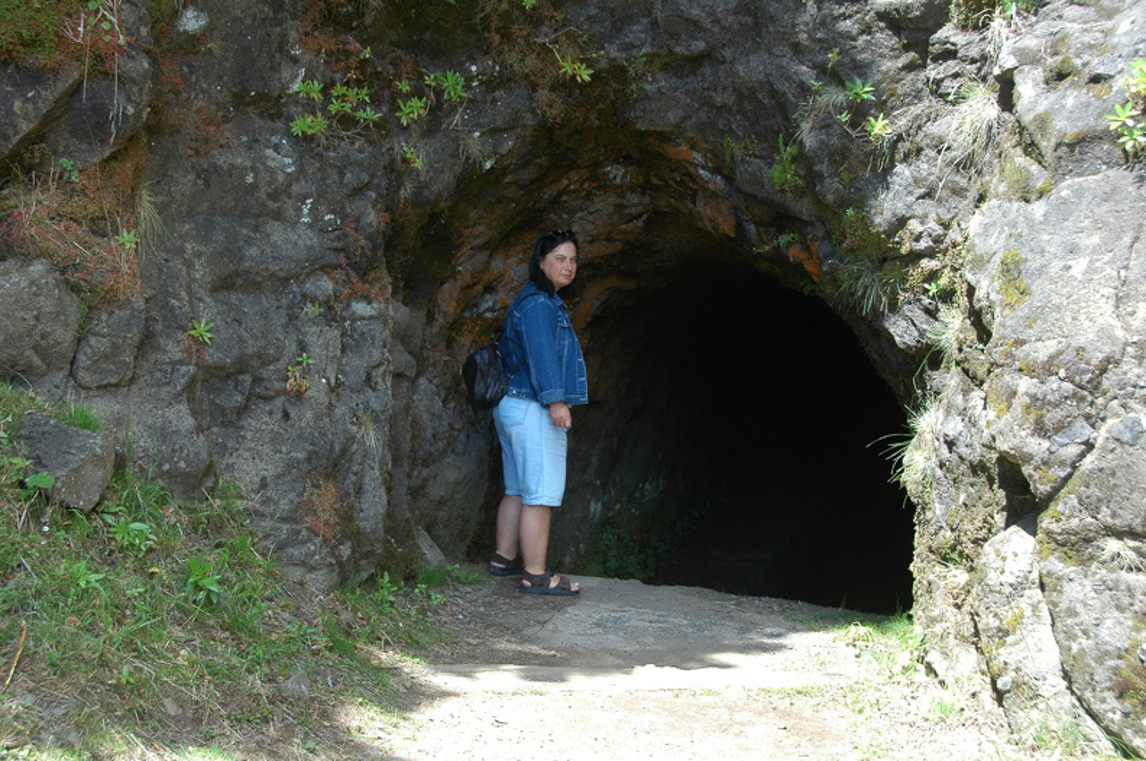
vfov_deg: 26.4
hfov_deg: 38.9
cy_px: 380
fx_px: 1621
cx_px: 573
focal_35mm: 51
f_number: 6.3
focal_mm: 34
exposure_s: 1/160
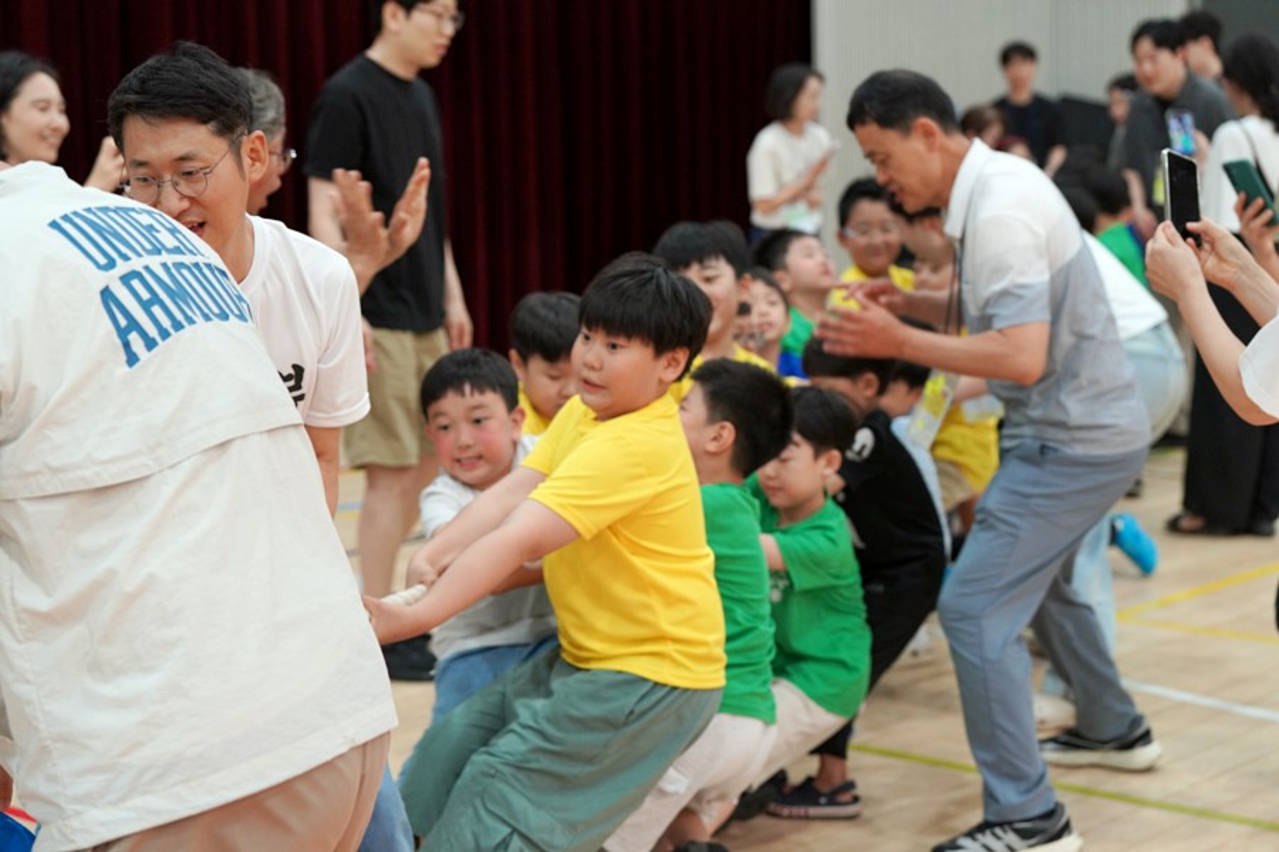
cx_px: 640
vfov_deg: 19.5
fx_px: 2487
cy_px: 426
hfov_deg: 28.8
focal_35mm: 70
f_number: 4
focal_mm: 70
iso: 1600
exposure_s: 1/160
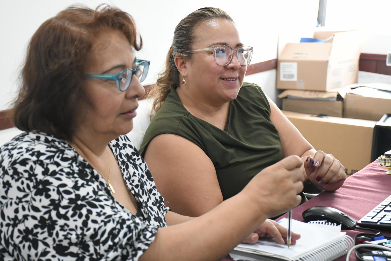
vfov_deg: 18.2
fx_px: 815
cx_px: 196
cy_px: 130
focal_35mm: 75
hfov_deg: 27.0
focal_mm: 50
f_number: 5.6
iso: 3200
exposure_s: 1/125
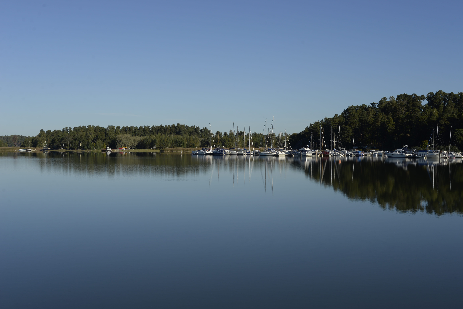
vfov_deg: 27.0
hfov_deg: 39.6
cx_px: 232
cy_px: 154
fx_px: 643
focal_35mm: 50
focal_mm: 50
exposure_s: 1/800
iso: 200
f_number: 9
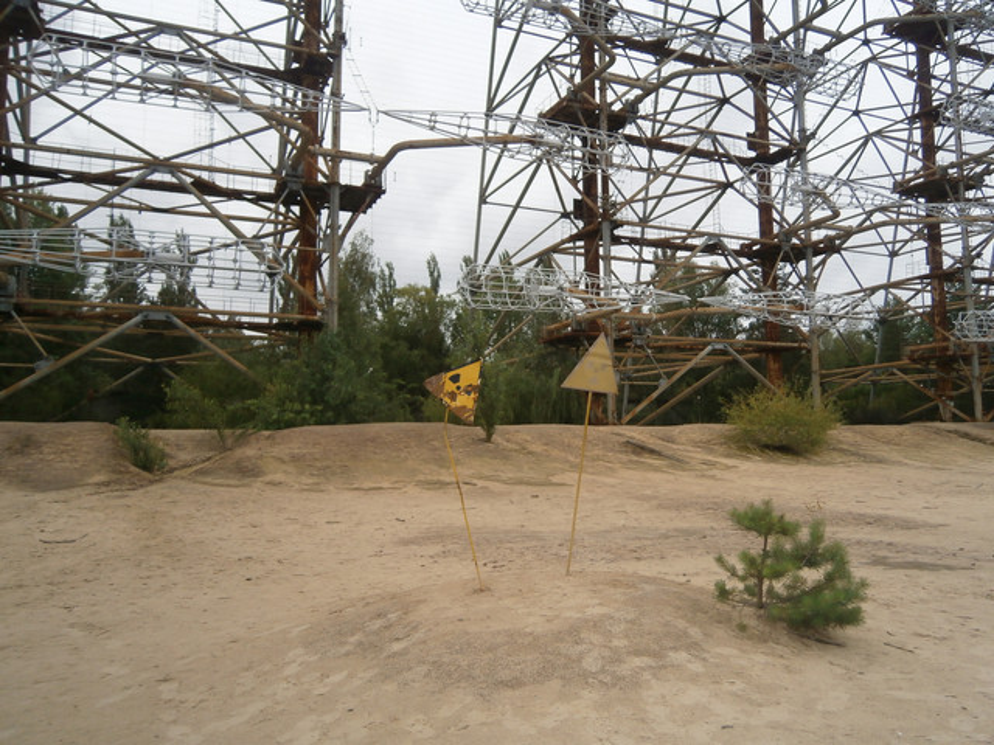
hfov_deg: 67.3
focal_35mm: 26
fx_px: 747
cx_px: 497
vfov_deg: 53.1
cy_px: 372
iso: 80
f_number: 2.8
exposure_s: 1/1000
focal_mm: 4.7
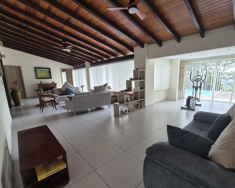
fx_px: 104
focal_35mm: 15
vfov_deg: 83.8
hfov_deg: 96.5
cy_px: 102
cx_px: 129
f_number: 2.2
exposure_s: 1/100
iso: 80
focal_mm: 2.2
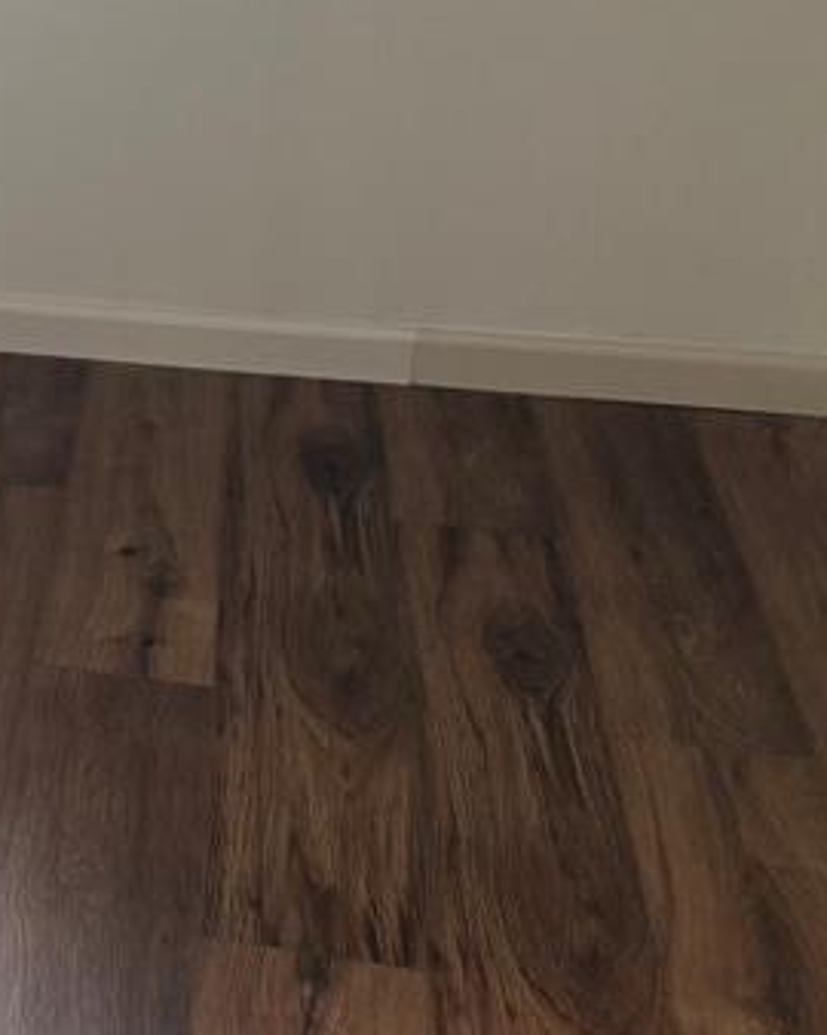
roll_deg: +2.4
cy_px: 184
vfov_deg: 26.2
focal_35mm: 71
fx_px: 2174
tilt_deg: -17.3
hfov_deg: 18.8
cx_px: -435
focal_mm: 6.76
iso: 200
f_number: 1.78
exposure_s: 1/125
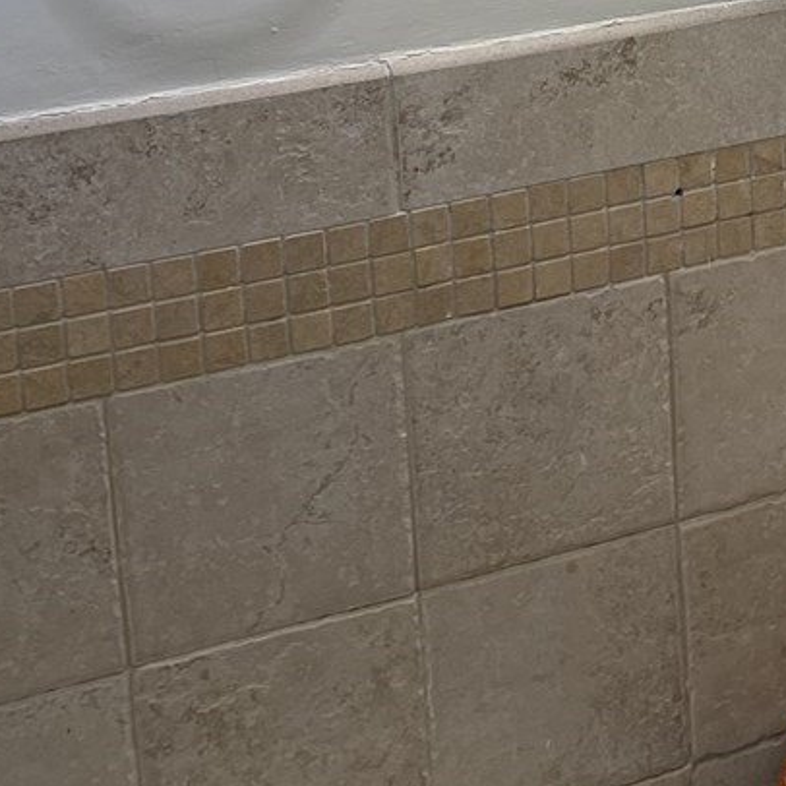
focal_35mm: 87
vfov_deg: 18.5
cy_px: -250
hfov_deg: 19.0
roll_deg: +2.1
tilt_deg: -7.7
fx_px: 2235
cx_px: 904
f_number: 1.8
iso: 40
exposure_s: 1/120
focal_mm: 4.25
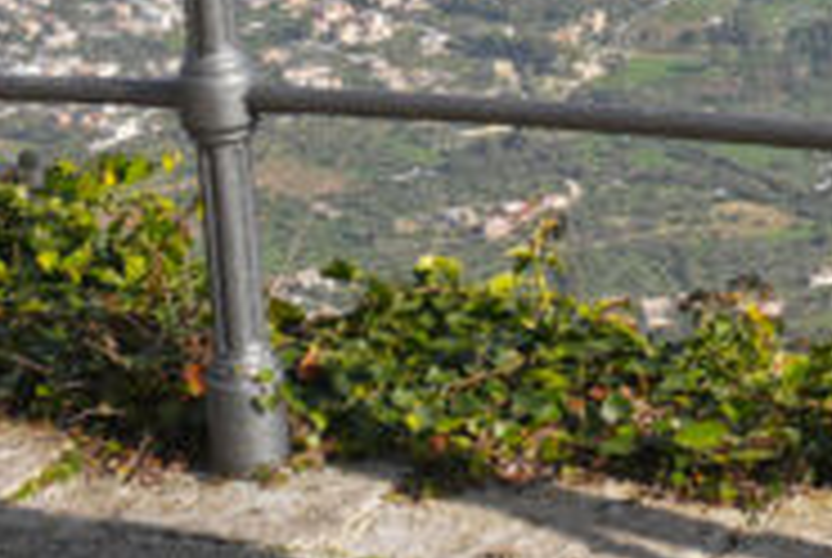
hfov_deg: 10.4
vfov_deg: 7.1
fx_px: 4416
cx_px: 1277
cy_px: -403
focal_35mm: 191
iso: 100
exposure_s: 1/320
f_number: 8
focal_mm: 23
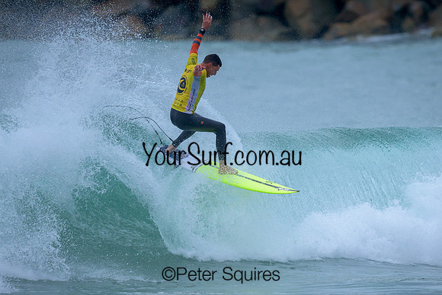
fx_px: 12518
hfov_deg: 2.0
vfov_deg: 1.3
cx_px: 230
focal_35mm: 1019
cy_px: 171
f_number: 6.3
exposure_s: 1/2000
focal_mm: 800
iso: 450
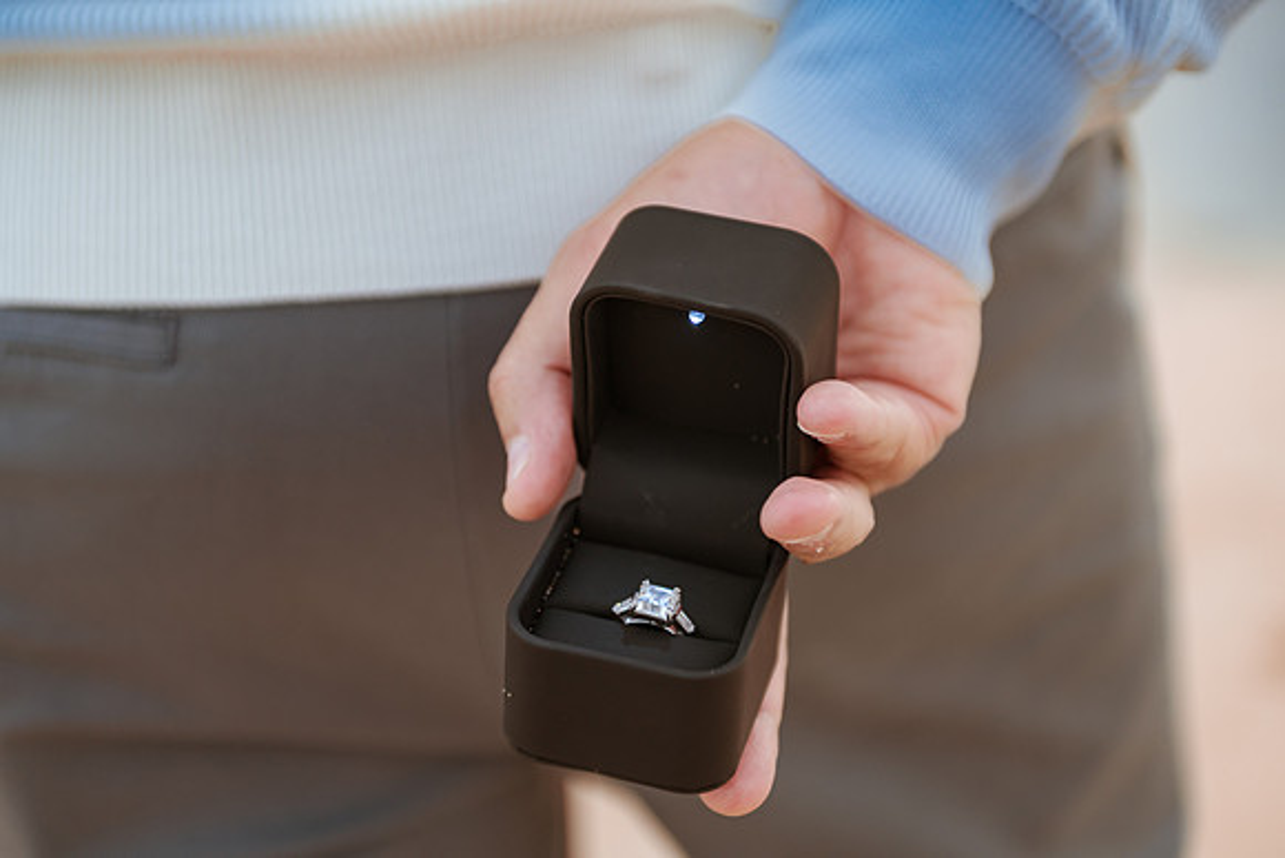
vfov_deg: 19.5
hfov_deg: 28.8
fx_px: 2499
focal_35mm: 70
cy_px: 429
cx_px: 642
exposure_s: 1/1600
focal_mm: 70
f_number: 2.8
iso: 250
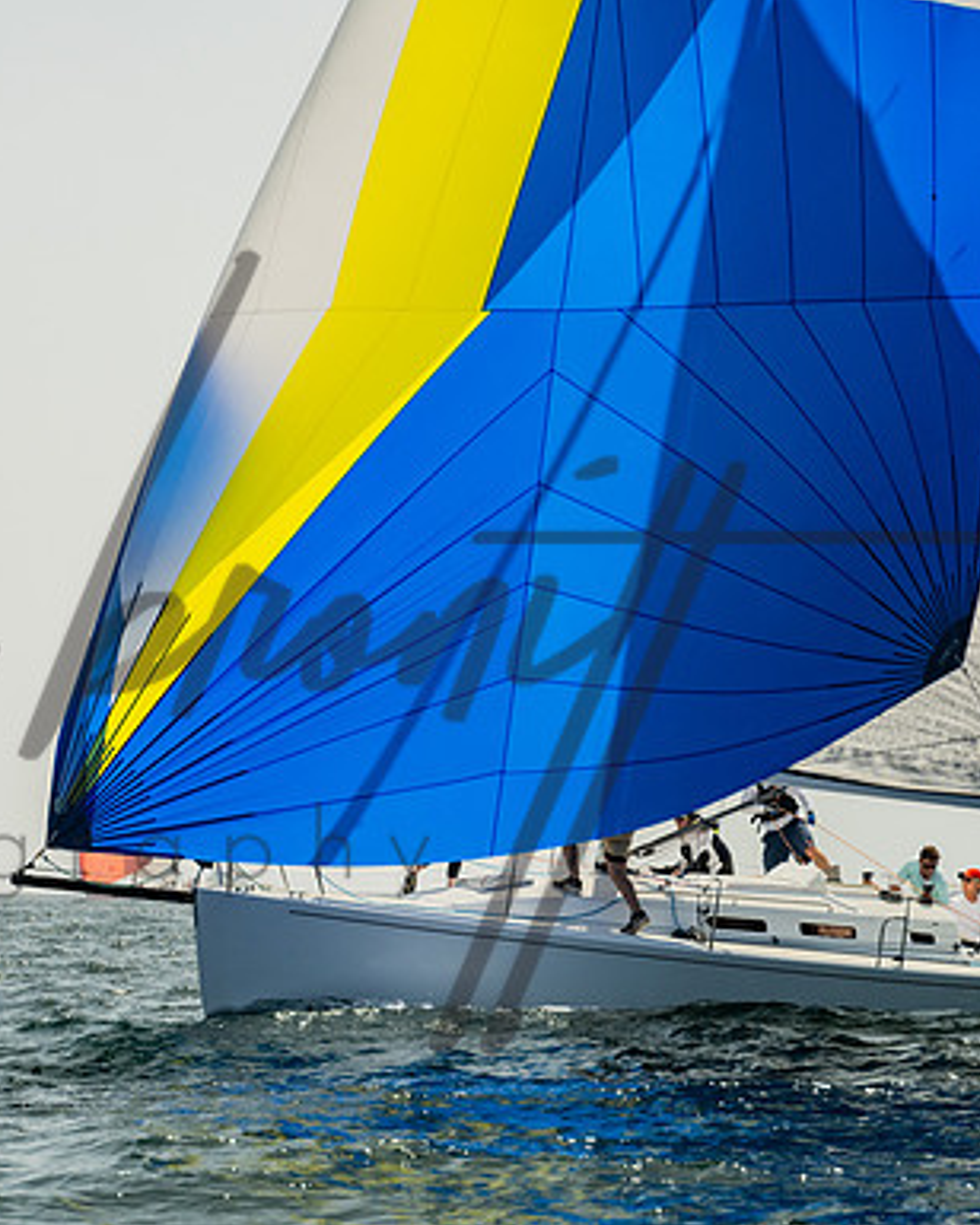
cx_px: 124
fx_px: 7904
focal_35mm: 218
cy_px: 628
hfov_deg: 7.1
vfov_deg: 8.9
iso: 320
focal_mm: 130
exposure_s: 1/1250
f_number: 6.3
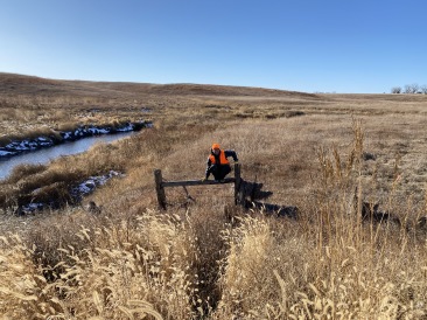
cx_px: 214
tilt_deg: -16.9
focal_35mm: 26
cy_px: 160
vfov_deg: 53.0
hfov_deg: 67.3
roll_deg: -4.0
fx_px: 321
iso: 32
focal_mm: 4.25
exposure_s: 1/3205
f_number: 1.8
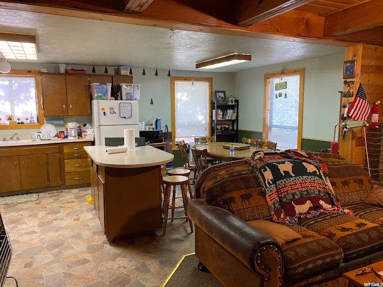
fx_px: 288
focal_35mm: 26
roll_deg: +0.2
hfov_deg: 67.3
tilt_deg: -7.1
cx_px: 192
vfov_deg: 53.1
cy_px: 144
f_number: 1.8
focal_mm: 4.25
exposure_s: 1/45
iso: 400
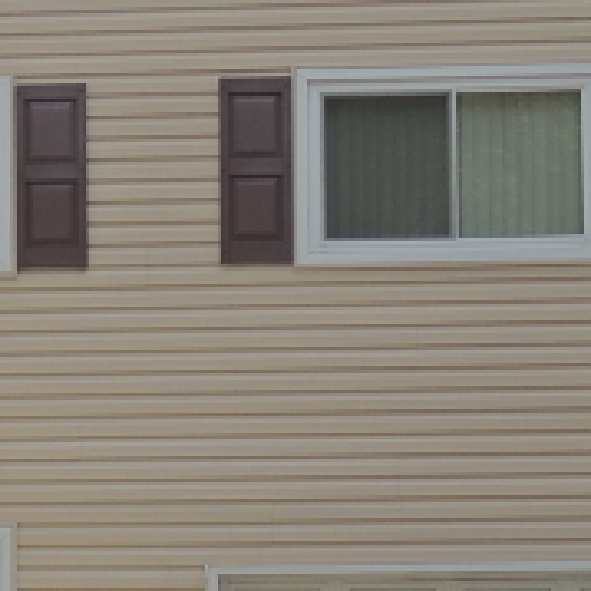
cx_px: -274
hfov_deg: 12.1
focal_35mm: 138
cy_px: 581
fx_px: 2666
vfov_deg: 12.5
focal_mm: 6.2
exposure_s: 1/800
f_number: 3.3
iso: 100
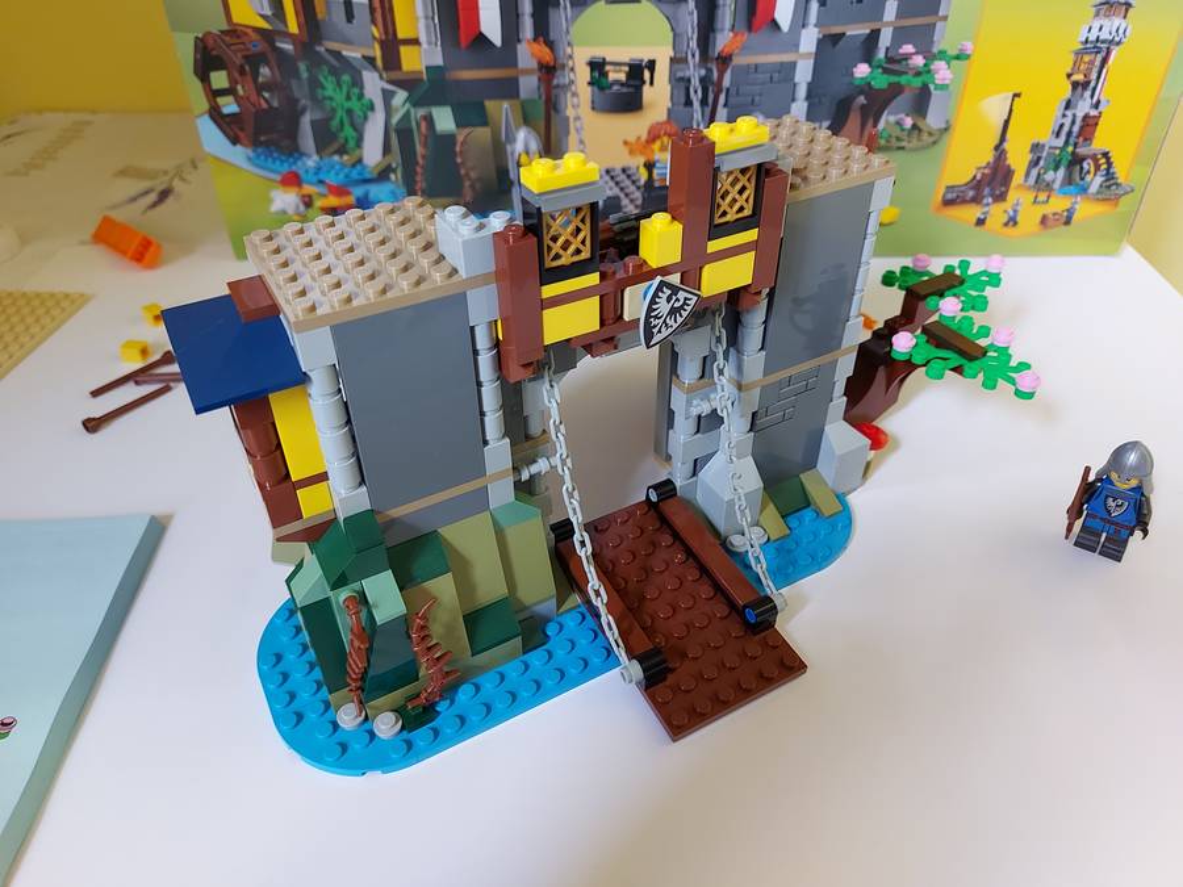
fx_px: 820
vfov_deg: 56.8
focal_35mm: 24
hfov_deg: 71.6
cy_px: 444
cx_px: 592
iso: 200
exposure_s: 1/33
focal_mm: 5.23
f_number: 1.8
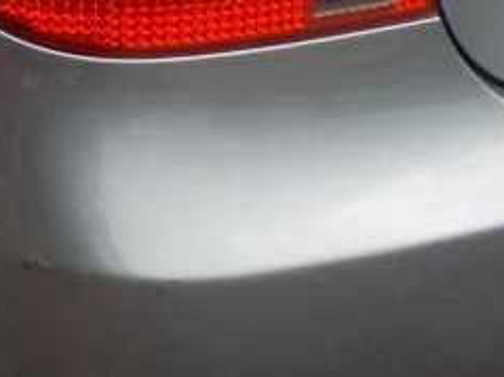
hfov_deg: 11.8
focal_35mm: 161
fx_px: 2343
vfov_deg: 8.9
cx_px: -215
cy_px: -270
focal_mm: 4.1
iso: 125
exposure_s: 1/320
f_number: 3.3
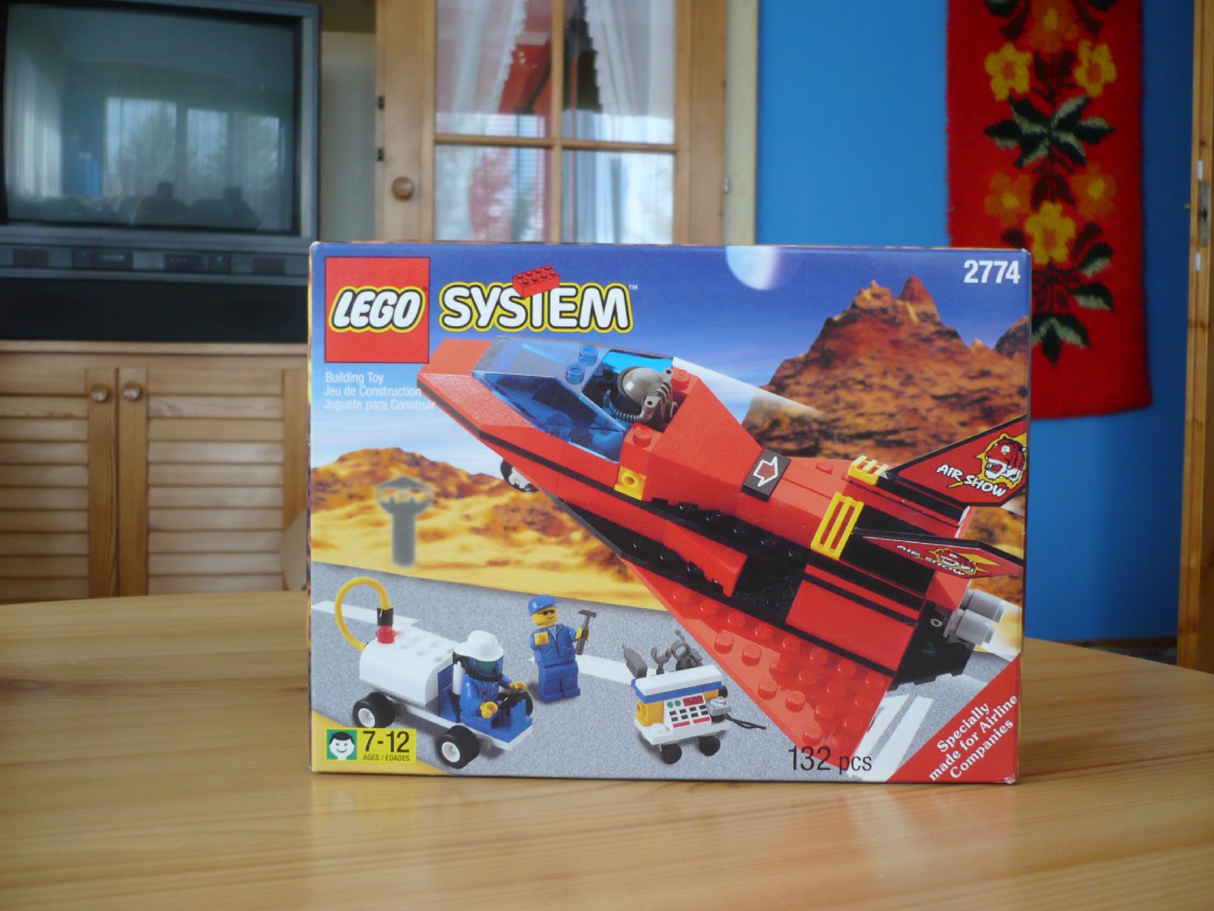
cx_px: 607
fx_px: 1227
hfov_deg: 52.6
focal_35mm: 35
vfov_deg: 40.7
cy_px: 456
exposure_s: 1/25
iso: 100
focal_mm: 5.8
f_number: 2.8
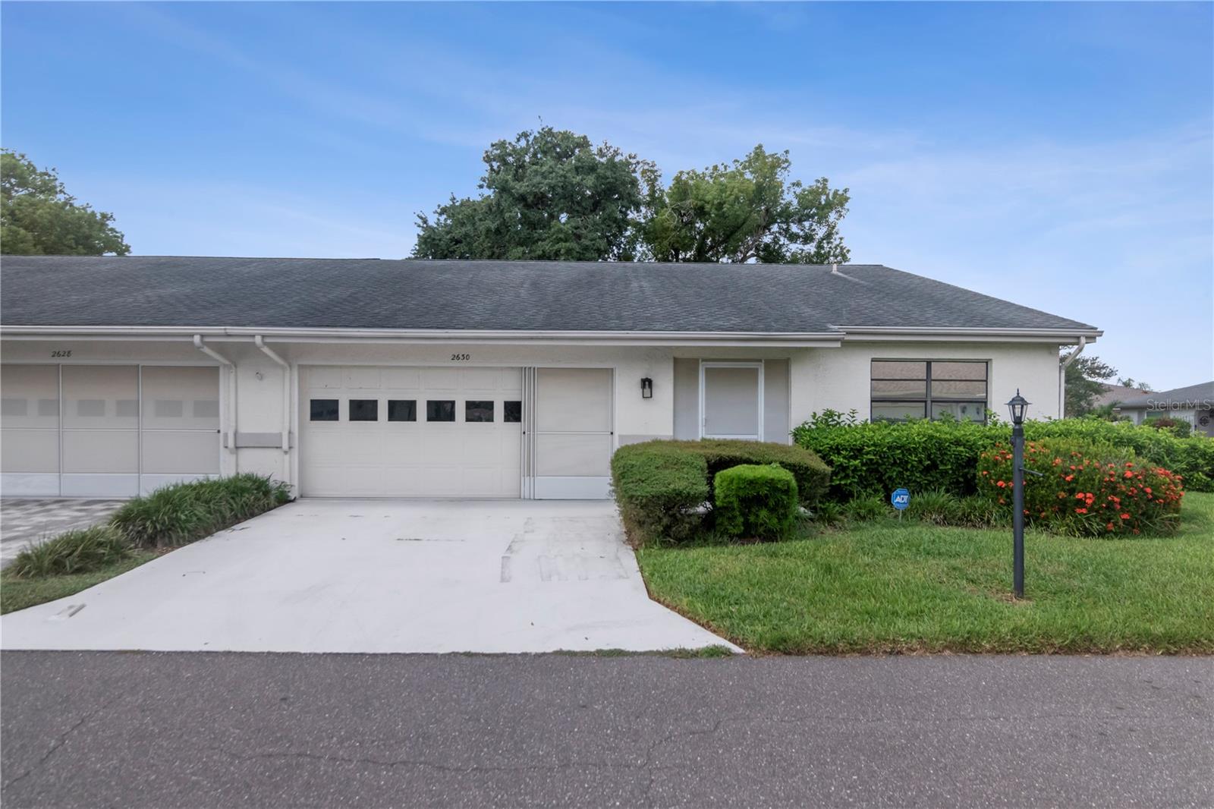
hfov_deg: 81.2
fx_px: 708
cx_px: 607
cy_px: 404
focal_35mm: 21
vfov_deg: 59.5
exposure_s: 1/3200
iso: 800
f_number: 7.1
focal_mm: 14
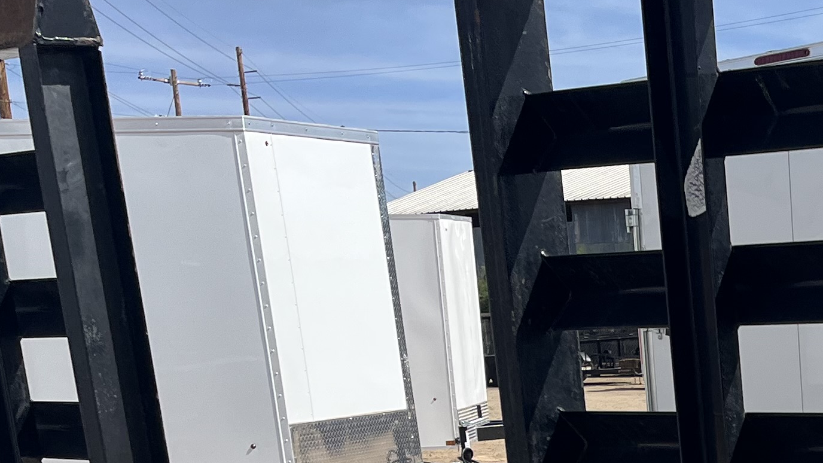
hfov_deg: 23.2
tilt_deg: -14.7
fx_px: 1811
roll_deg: +2.3
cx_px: 1020
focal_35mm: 83
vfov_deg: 13.6
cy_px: 714
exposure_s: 1/5076
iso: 50
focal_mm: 5.1
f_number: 1.6
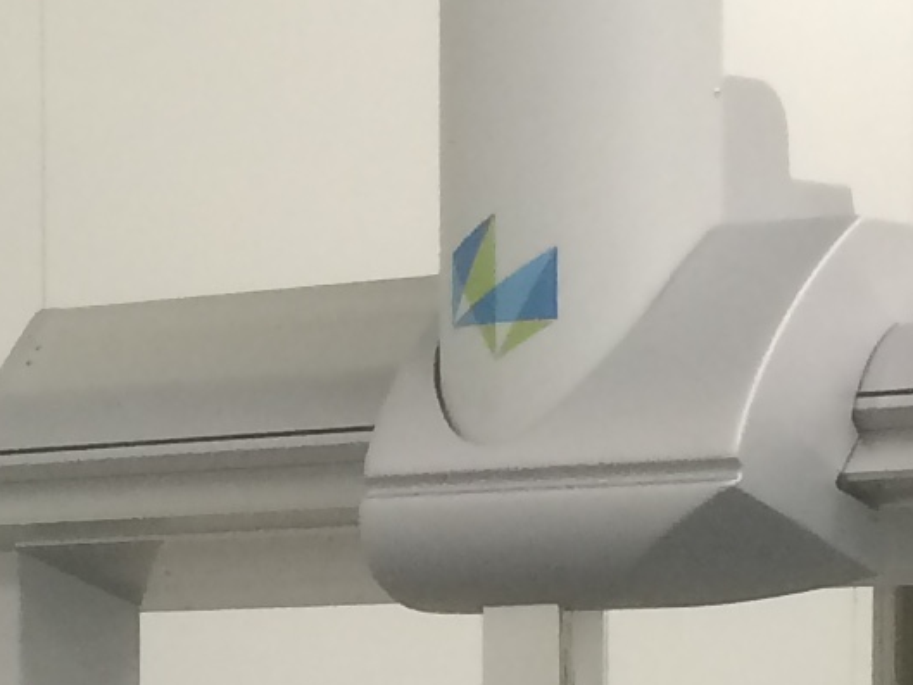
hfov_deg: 10.6
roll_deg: +1.5
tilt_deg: -3.6
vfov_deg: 8.1
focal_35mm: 179
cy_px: 1054
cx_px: -464
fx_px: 4722
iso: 125
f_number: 2.2
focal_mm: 4.15
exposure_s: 1/33
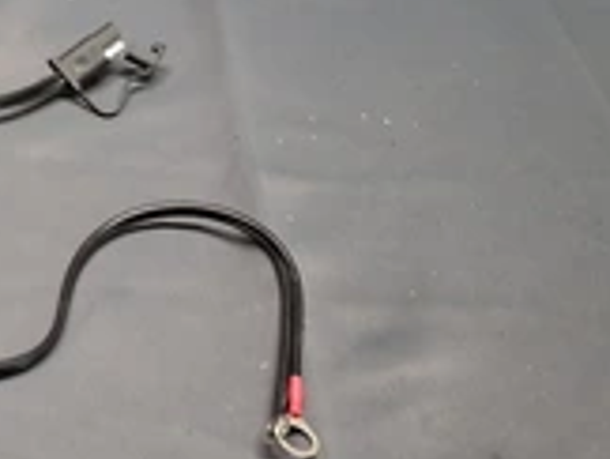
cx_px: -45
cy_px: 98
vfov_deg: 21.1
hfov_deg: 26.2
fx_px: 1218
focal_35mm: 69
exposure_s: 1/24
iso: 200
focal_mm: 2.91
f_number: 1.9
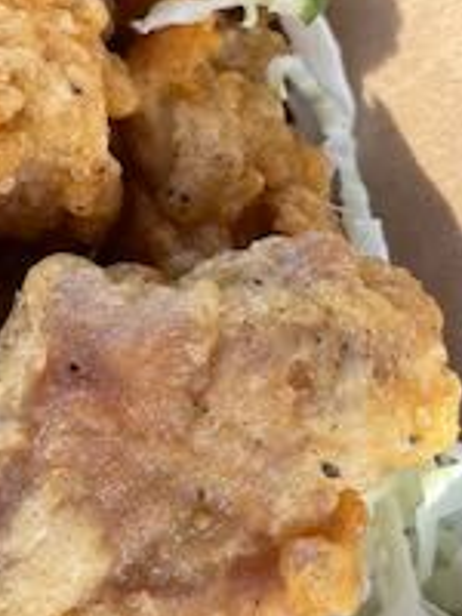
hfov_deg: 17.3
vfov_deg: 23.4
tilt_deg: -63.3
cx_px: -28
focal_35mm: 83
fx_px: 1477
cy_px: 182
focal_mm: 5.1
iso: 50
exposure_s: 1/121
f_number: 1.6
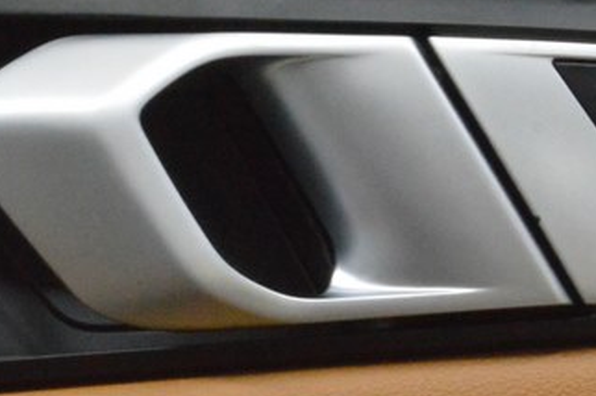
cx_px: 226
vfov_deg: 6.4
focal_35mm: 215
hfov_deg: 9.6
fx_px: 3549
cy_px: 108
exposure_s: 1/20
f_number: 20
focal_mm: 45
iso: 6400
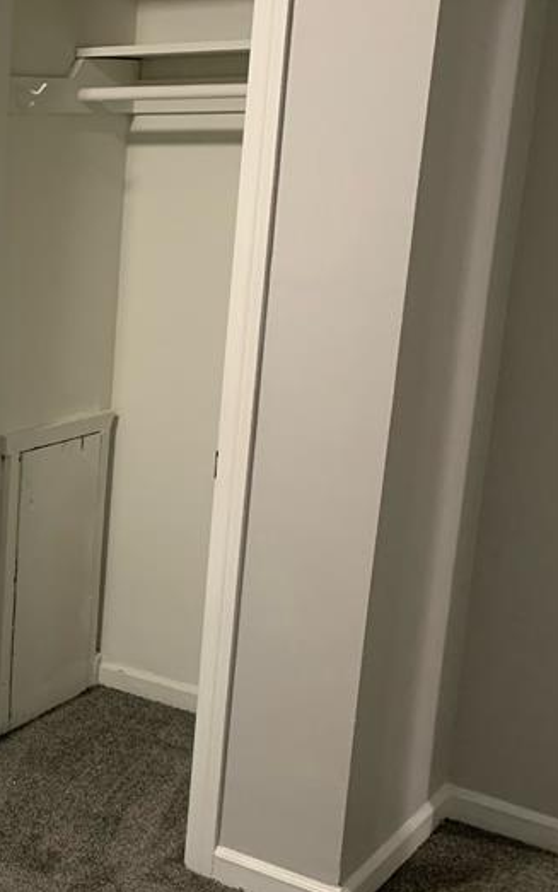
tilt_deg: -13.5
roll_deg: +0.3
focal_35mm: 54
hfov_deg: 20.2
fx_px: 1314
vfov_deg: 37.5
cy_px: 462
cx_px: -307
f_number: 1.8
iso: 320
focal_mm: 4.25
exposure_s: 1/60
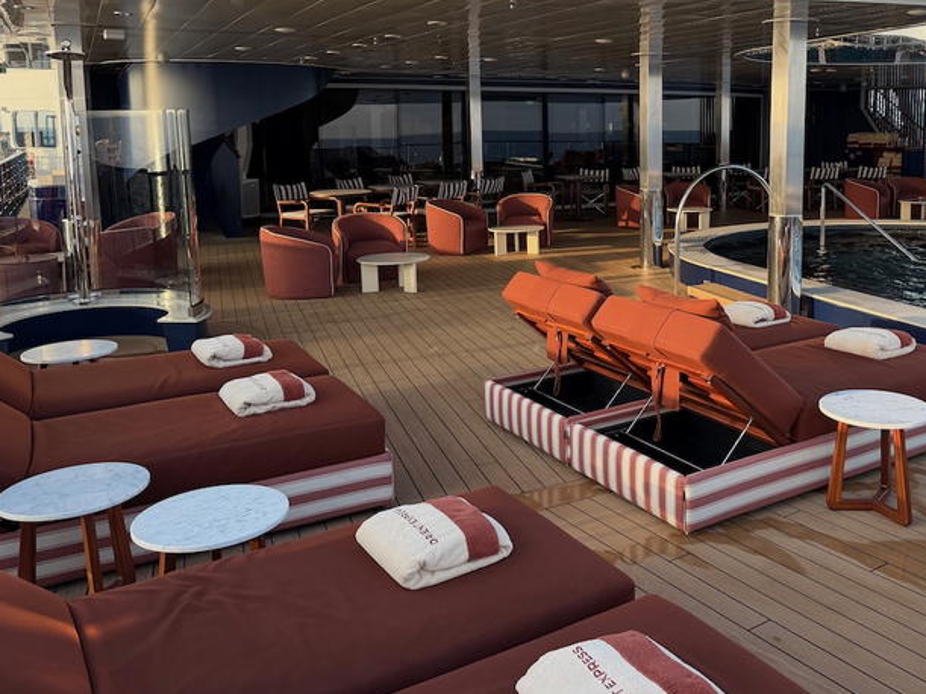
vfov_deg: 42.2
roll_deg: +0.0
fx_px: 883
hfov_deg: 54.5
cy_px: 220
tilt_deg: -6.2
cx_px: 600
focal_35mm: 33
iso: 80
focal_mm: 6.76
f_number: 1.78
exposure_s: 1/840
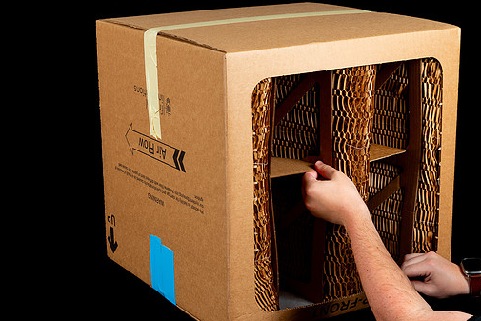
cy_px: 183
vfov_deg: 16.3
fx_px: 1123
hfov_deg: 24.2
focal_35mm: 84
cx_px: 260
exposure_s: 1/125
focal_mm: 70
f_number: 8
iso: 160
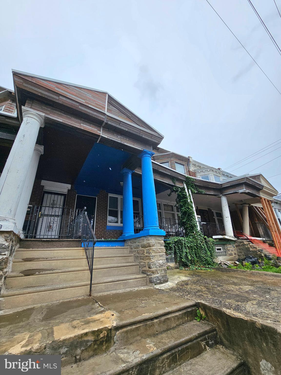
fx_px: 141
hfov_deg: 89.9
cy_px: 188
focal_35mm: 13
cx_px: 140
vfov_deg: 106.2
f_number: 2.2
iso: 50
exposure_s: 1/1111
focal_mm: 2.2
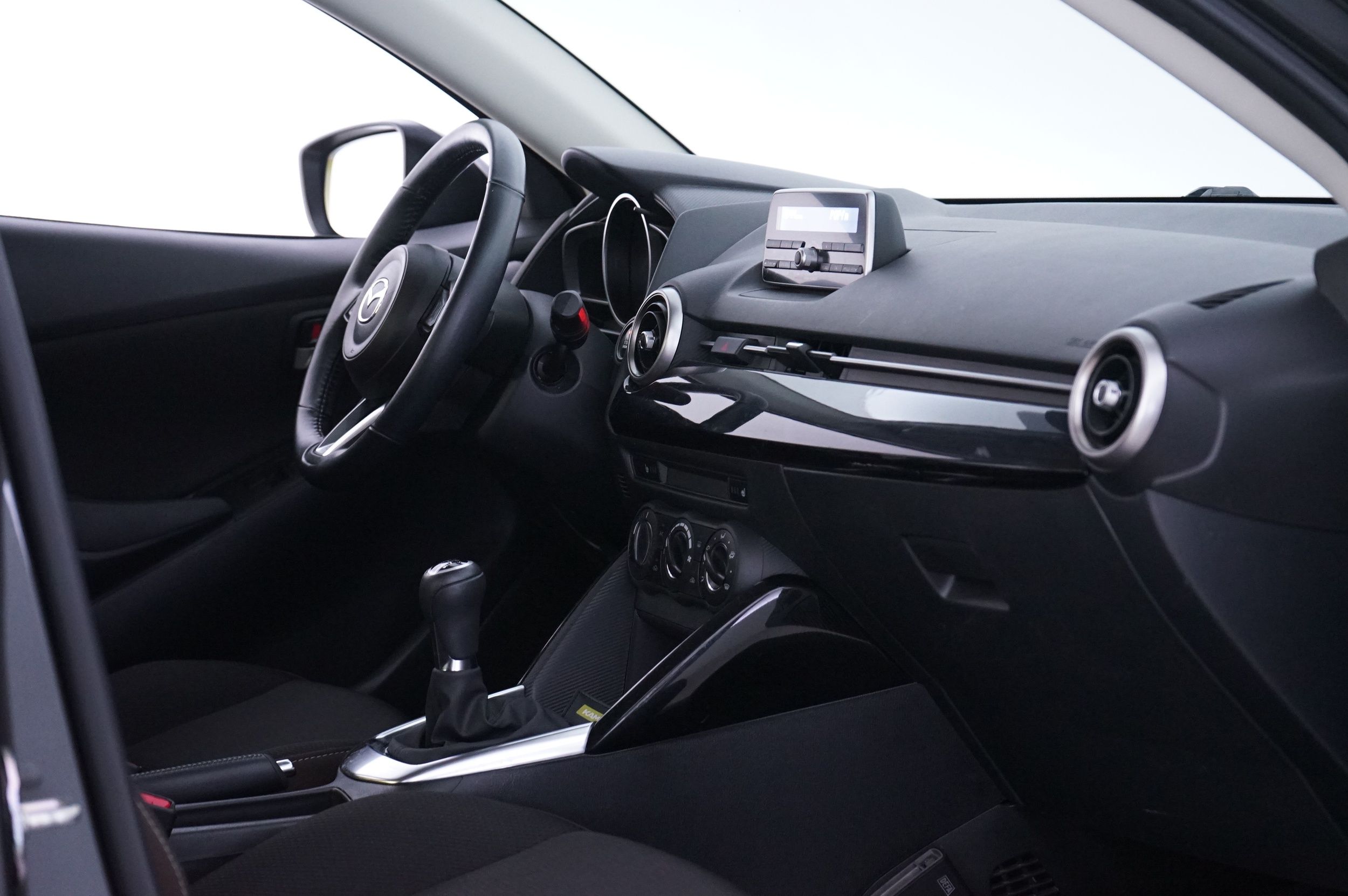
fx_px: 2506
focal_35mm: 67
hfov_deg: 30.1
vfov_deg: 20.3
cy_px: 448
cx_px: 674
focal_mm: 67
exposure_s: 1/15
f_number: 6.3
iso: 4000
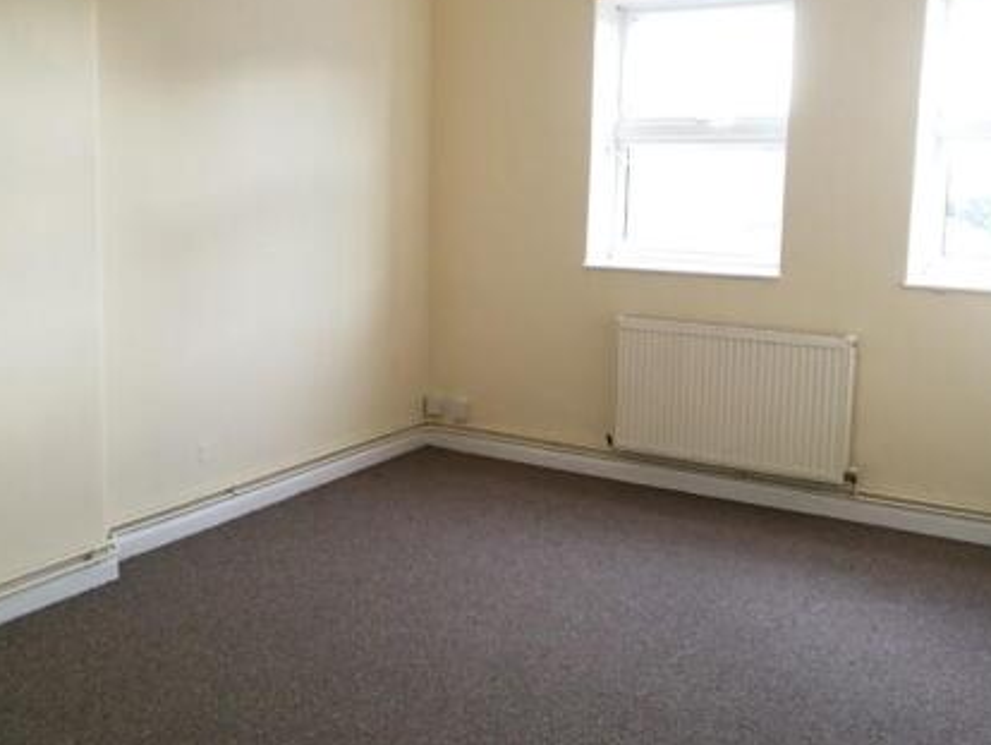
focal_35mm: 38
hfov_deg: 48.8
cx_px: 418
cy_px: 296
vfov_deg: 37.6
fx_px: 1089
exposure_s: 1/33.3
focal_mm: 3.95
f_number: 2.2
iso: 200
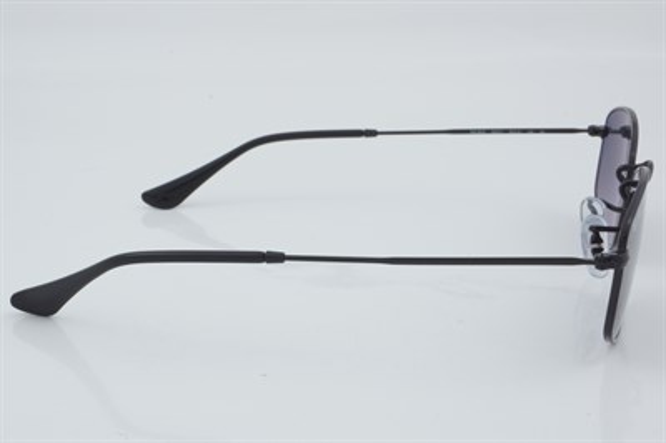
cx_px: 333
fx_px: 1386
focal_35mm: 75
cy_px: 222
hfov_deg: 27.0
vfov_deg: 18.2
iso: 100
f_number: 29
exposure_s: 1/4
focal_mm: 50
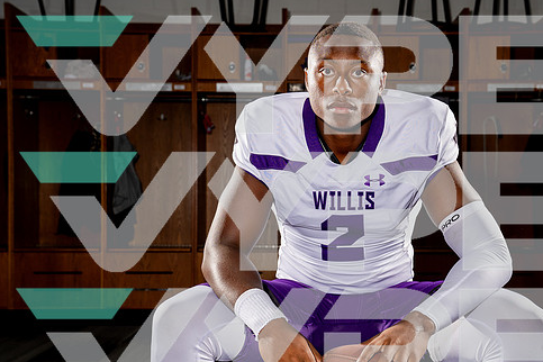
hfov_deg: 33.4
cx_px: 306
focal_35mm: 60
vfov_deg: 22.6
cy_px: 212
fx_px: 905
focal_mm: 50
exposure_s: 1/250
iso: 100
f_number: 5.6
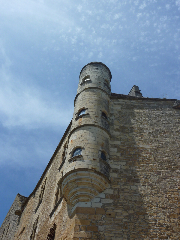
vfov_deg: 39.7
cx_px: 90
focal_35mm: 48
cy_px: 120
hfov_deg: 30.3
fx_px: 333
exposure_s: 1/500
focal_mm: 7.9
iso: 80
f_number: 5.6
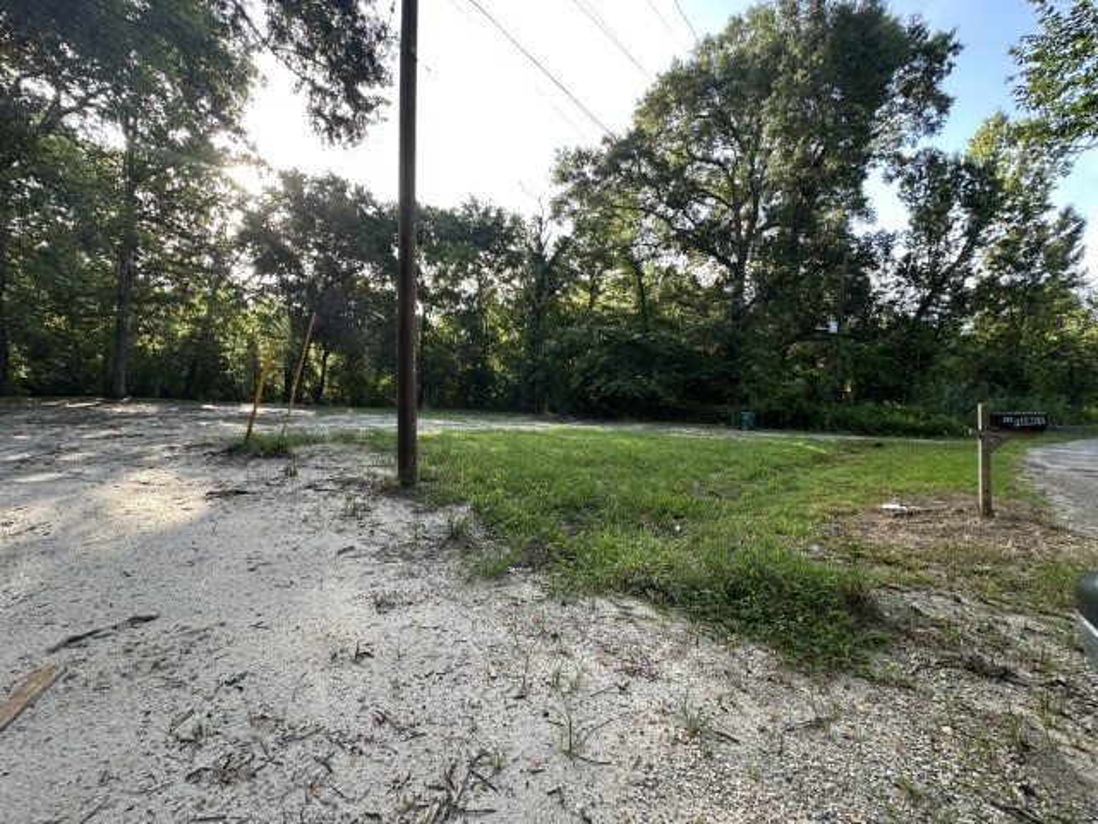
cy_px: 412
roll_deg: -2.6
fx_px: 444
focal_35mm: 14
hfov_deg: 102.1
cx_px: 549
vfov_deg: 85.7
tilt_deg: -2.4
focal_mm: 2.22
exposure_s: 1/99
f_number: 2.2
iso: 40
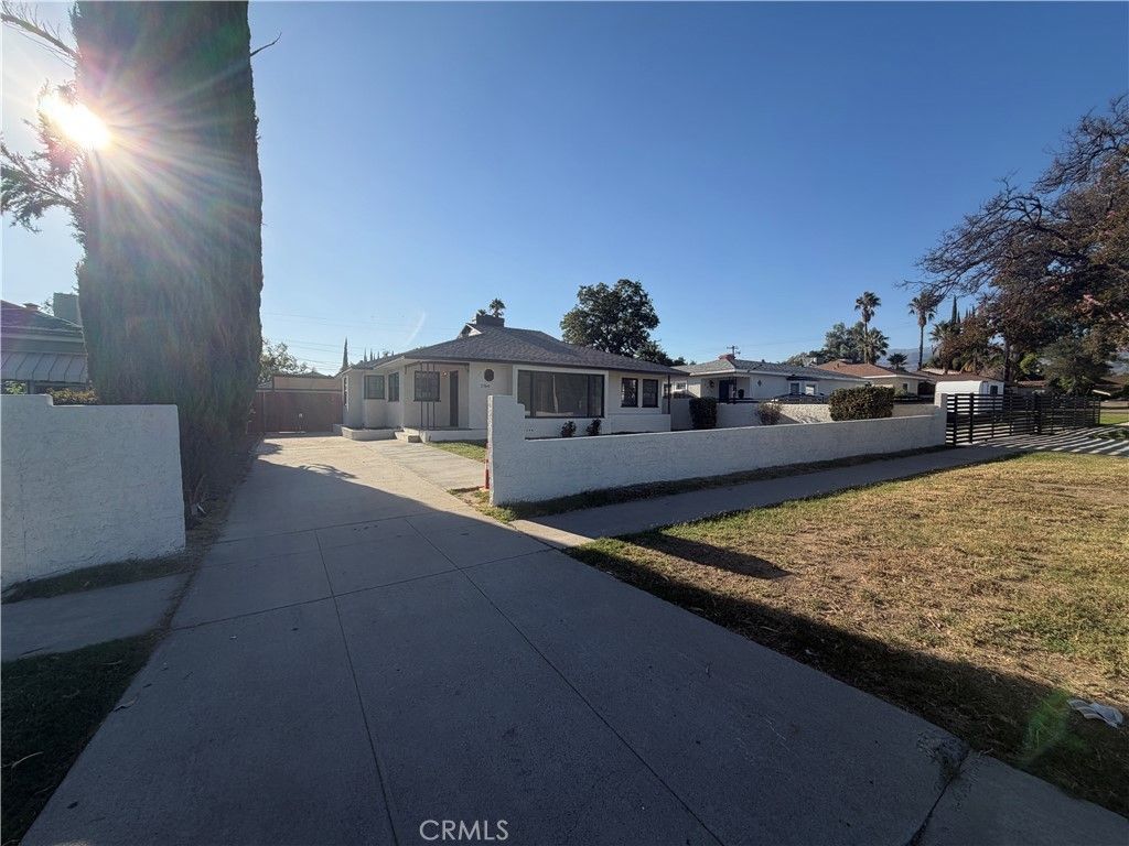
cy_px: 423
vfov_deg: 85.7
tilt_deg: -1.6
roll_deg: -0.3
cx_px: 564
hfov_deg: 102.1
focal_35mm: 14
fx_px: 457
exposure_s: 1/770
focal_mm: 2.22
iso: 20
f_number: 2.2
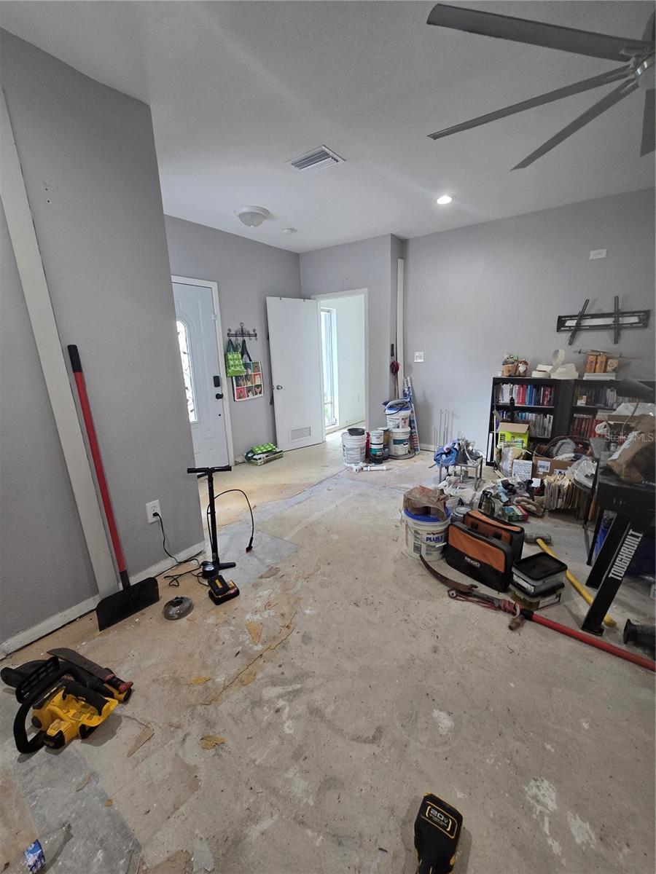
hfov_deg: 89.9
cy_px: 437
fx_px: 328
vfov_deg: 106.2
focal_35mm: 13
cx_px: 328
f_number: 2.2
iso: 250
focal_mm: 2.2
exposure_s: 1/60
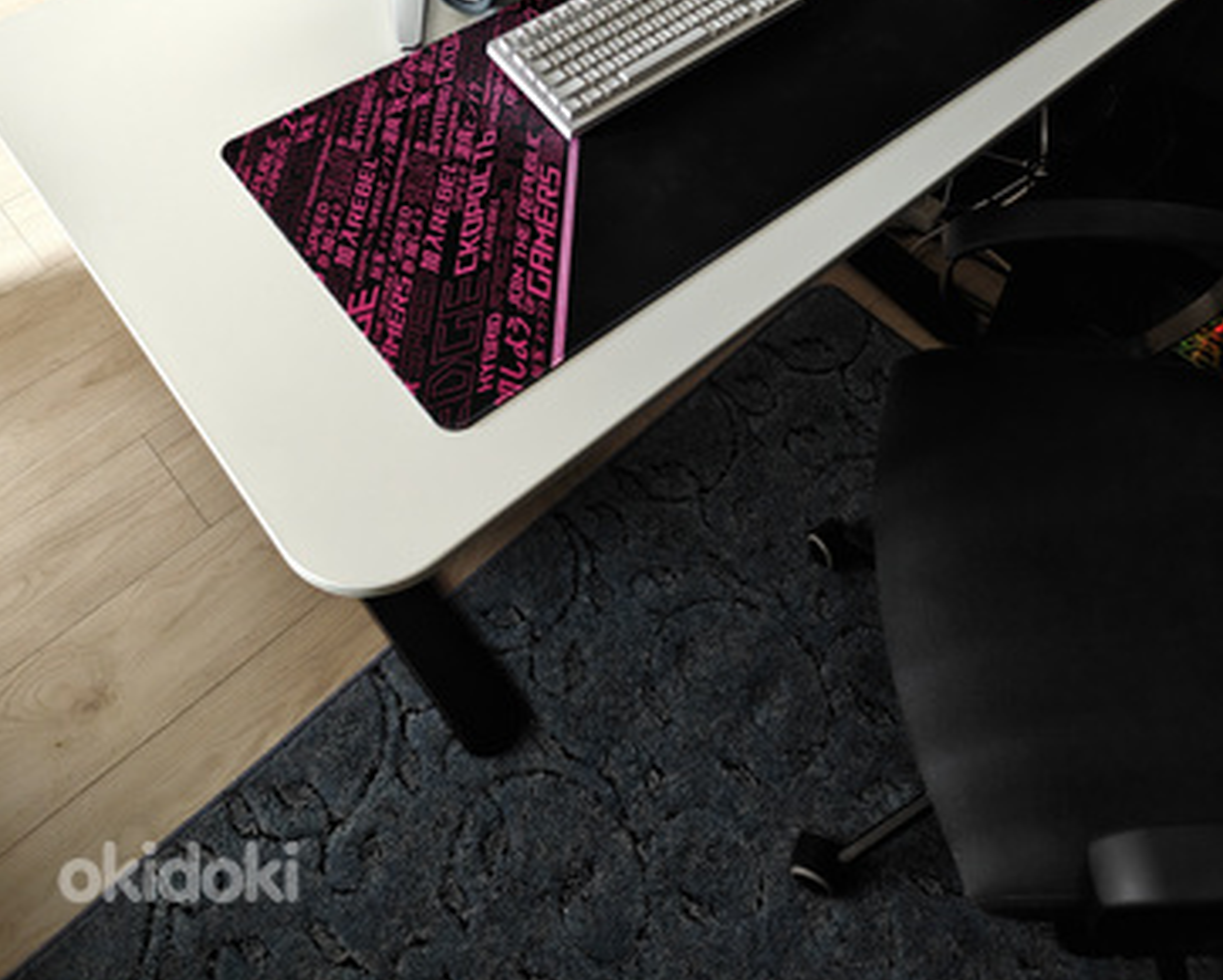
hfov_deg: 57.1
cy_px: 145
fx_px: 1123
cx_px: 596
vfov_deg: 44.0
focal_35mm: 31
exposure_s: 1/25
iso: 1600
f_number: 1.6
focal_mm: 6.06
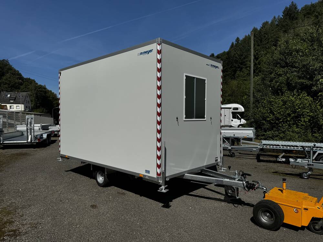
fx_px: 224
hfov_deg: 71.6
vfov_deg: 56.8
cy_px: 121
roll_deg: +0.9
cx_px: 162
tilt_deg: -0.8
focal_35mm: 24
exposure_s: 1/7937
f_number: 1.78
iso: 80
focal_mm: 6.76
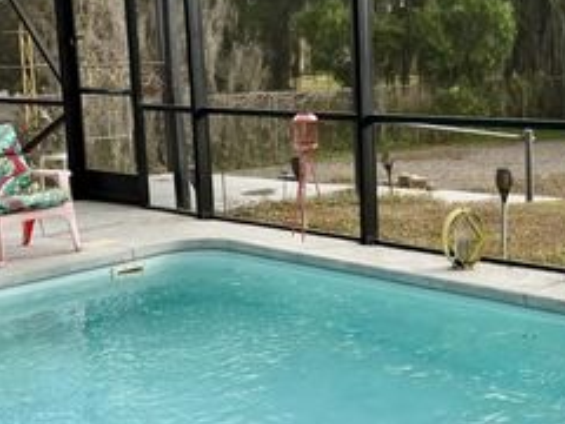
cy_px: 200
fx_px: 1045
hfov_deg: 29.9
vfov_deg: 22.9
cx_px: 410
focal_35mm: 64
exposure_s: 1/693
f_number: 1.78
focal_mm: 6.76
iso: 80
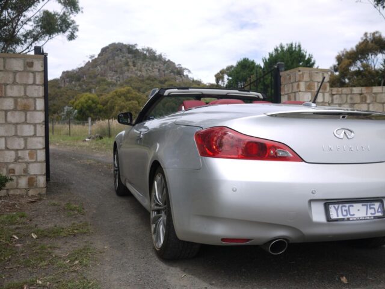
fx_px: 445
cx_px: 192
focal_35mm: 40
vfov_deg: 36.0
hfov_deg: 46.8
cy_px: 144
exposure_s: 1/2000
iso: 100
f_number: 2.8
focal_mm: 20
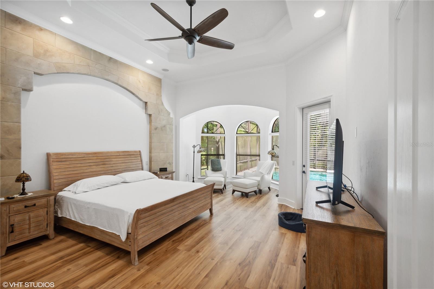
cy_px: 144
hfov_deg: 100.4
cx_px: 217
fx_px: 181
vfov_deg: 77.3
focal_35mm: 15
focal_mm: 10
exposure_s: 1/13
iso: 200
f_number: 8
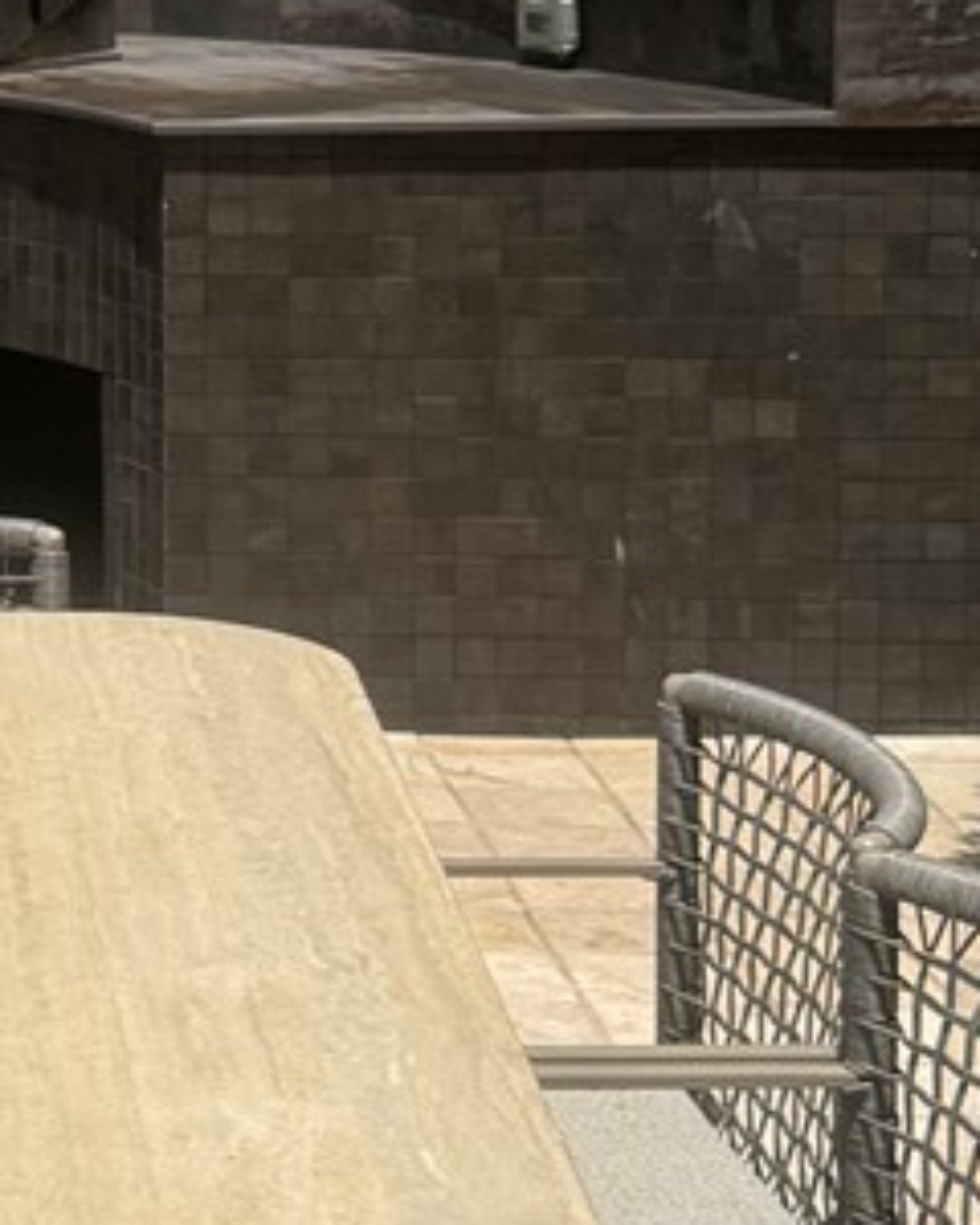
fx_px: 4532
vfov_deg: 15.2
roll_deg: +1.2
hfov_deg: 11.4
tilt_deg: -4.7
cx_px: -817
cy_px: 127
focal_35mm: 125
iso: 80
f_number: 1.78
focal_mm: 6.76
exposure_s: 1/6410
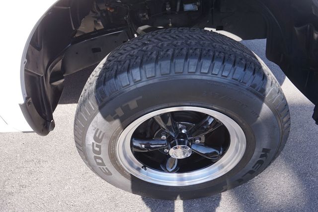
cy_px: 106
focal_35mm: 24
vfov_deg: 53.1
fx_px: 212
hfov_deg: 73.8
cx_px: 159
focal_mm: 16
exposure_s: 1/80
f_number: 5.6
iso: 100
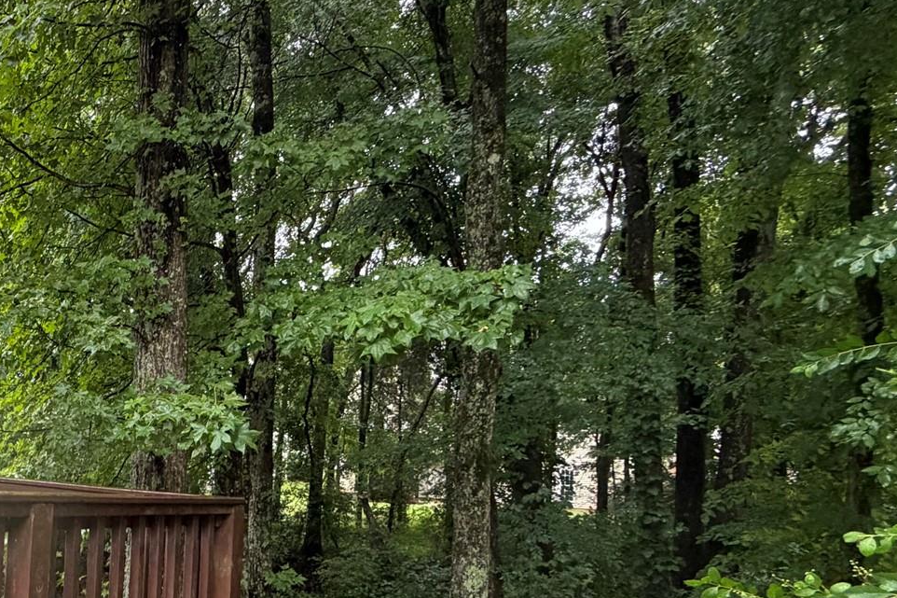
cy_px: 429
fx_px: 772
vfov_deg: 41.4
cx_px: -34
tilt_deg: +1.9
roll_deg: -3.0
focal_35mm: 31
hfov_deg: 47.8
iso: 250
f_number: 2.2
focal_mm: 2.22
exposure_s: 1/121
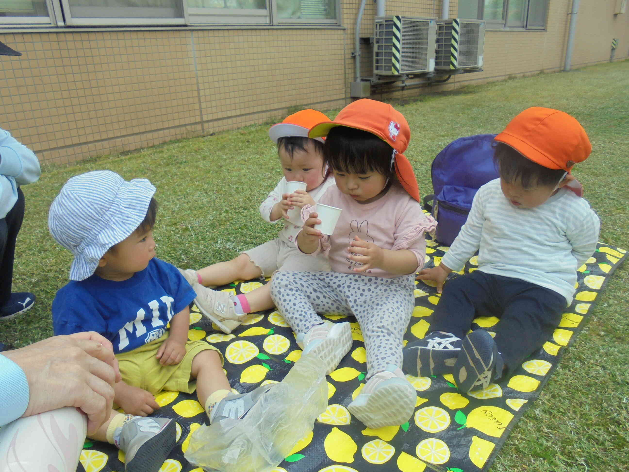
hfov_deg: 67.3
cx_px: 314
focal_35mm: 26
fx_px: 472
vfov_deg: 53.1
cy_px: 236
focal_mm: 4.6
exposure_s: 1/400
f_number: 3.5
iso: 100
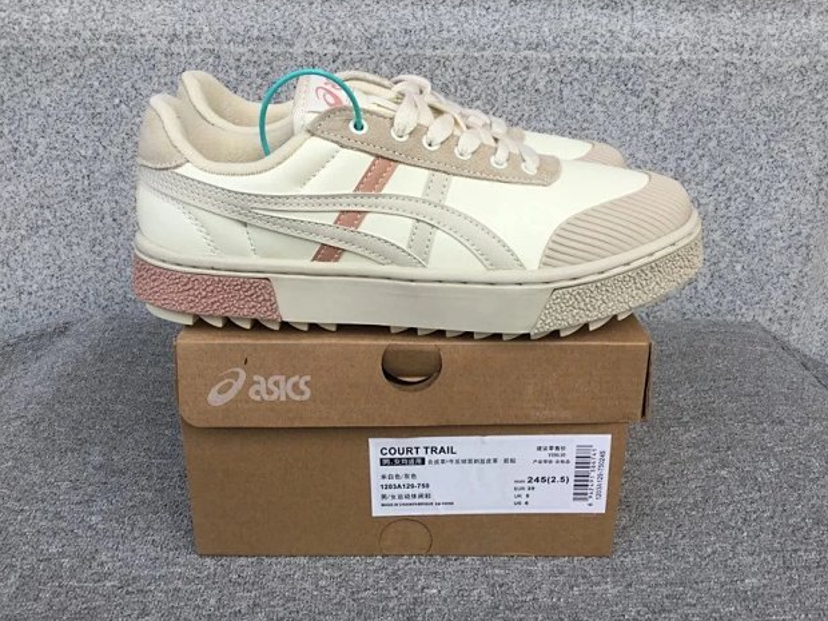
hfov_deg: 56.8
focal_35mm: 32
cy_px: 310
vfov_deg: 44.2
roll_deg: -1.0
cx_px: 418
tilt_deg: -21.2
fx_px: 765
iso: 25
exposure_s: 1/426
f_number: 2.4
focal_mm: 3.3
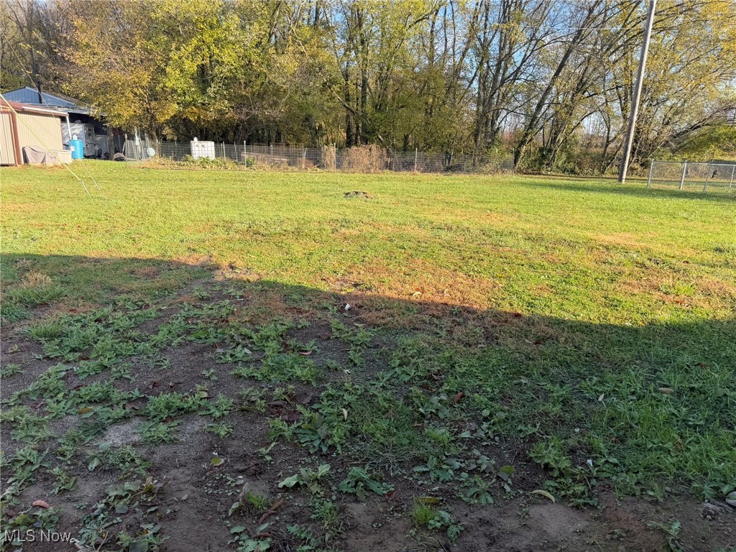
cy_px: 276
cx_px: 368
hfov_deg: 71.6
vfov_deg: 56.8
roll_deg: -1.9
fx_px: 510
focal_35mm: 24
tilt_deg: -11.9
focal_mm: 6.76
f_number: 1.78
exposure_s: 1/868
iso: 80
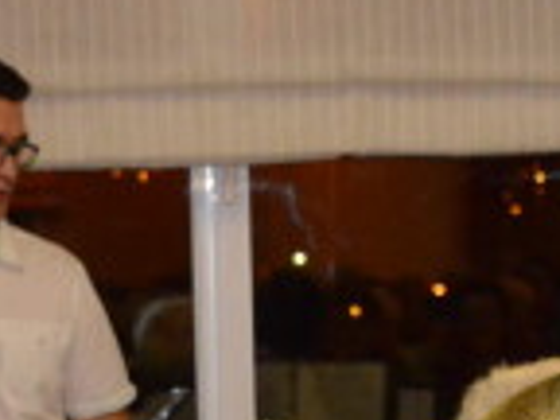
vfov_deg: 4.6
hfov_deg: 6.2
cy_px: 791
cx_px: 420
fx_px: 5144
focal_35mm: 318
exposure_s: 1/80
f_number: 8
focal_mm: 68
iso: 6400
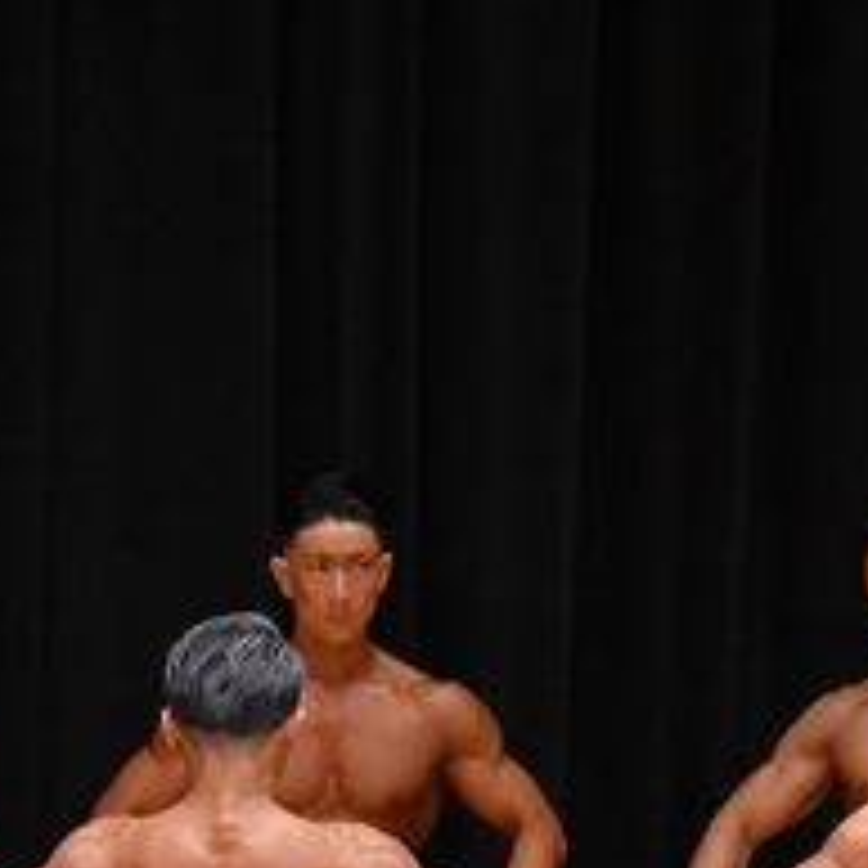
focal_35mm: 572
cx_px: -200
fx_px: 16227
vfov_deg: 3.1
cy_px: 1075
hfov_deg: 3.1
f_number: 5.6
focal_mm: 112
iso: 4000
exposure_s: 1/400
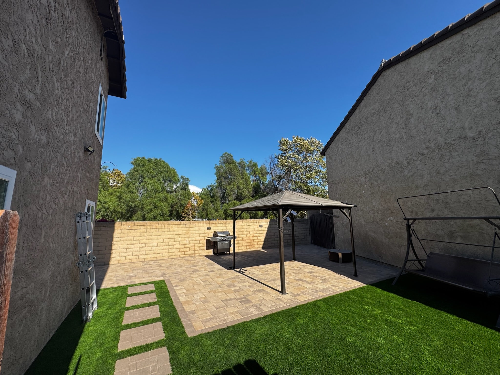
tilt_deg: +9.4
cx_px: 250
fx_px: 202
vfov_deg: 85.7
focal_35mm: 14
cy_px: 188
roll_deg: +1.9
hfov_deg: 102.1
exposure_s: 1/1672
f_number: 2.2
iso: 50
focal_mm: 2.22
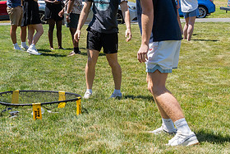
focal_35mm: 90
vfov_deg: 15.1
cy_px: 37
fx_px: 575
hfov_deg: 22.0
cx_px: 16
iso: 640
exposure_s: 1/640
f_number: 8
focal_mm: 29
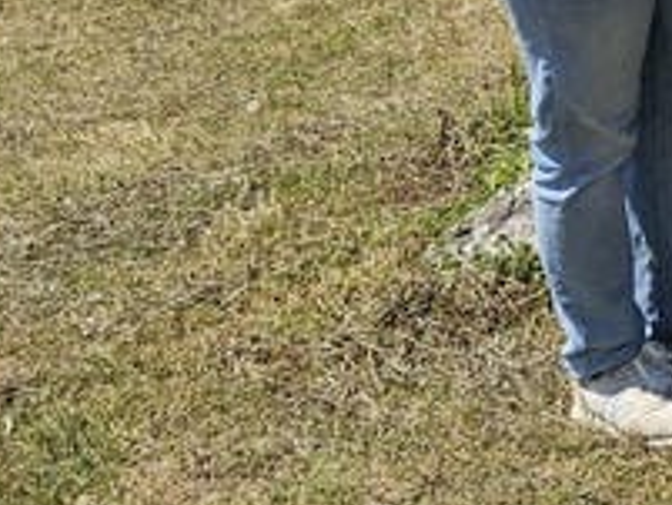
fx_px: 2661
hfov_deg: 11.7
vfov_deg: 9.3
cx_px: 1635
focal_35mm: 137
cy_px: -826
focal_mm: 6.3
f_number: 1.7
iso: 10
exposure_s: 1/673
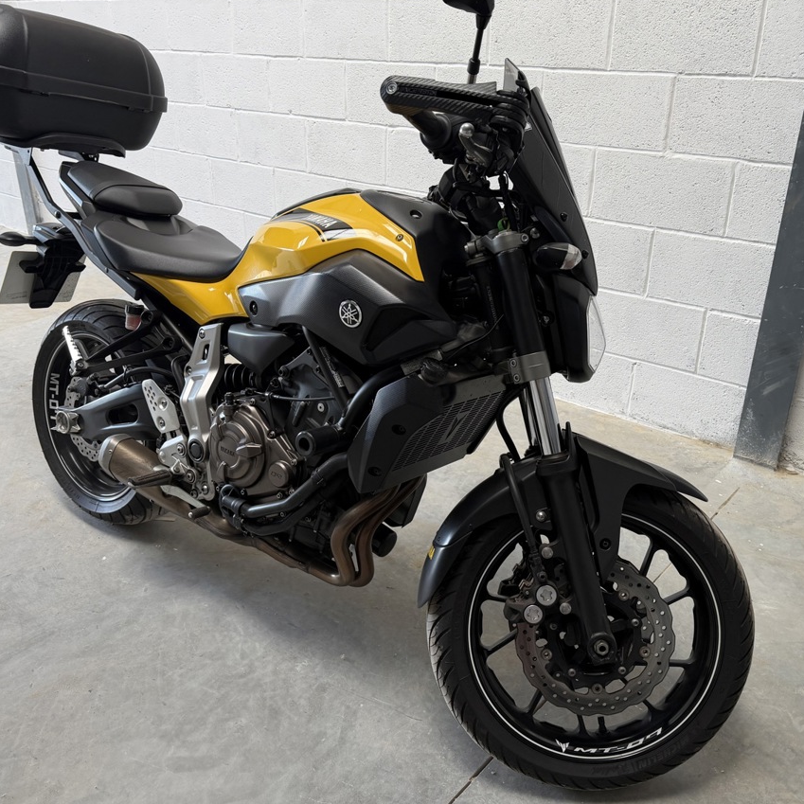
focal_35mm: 30
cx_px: 415
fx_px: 788
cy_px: 404
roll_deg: -0.4
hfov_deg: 54.0
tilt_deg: -25.4
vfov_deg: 54.0
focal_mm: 6.76
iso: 100
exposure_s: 1/121
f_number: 1.78
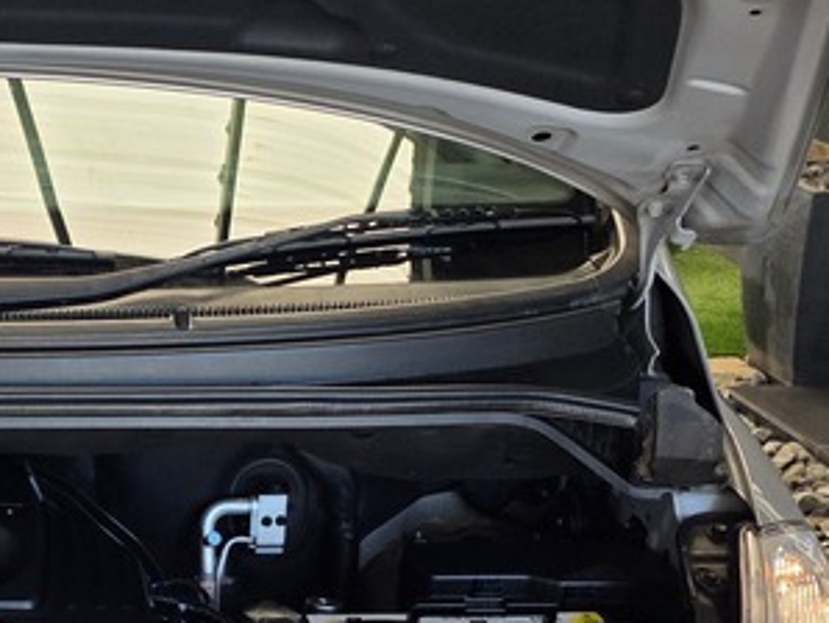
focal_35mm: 79
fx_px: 1893
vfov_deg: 18.3
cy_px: 609
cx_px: -83
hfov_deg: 23.2
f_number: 1.7
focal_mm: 6.25
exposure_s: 1/180
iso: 50
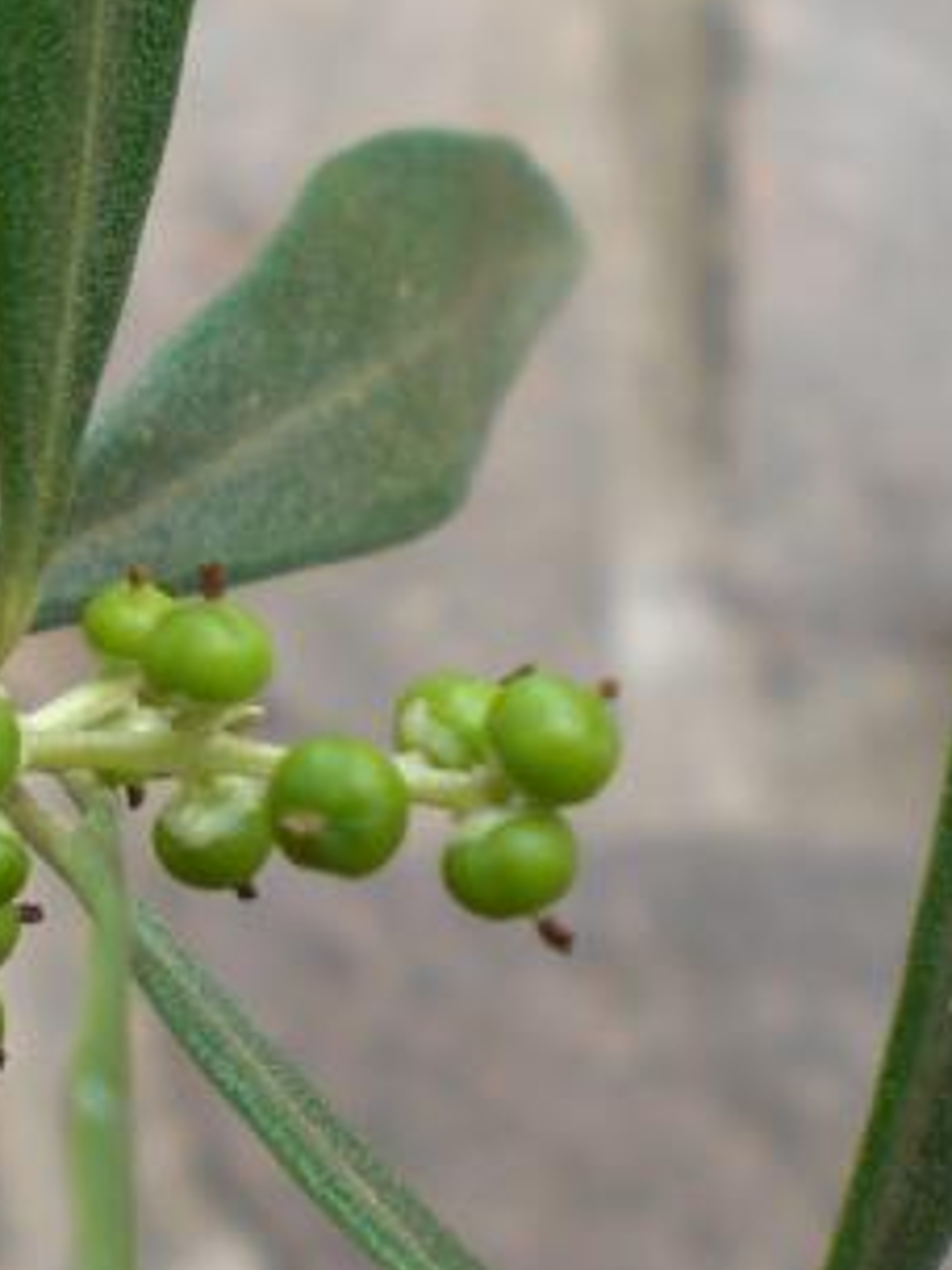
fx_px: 3667
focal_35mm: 100
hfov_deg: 14.5
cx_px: -29
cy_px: 881
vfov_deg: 19.6
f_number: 3.1
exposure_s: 1/200
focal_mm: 6.3
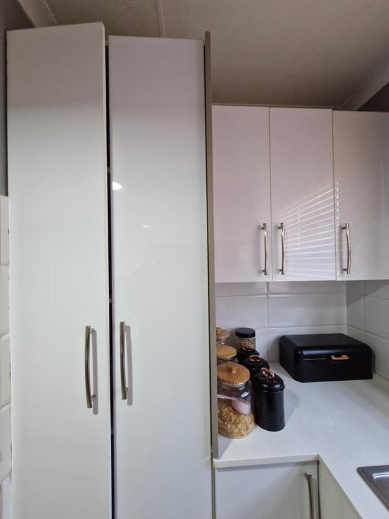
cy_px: 260
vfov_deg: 106.2
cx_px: 194
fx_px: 195
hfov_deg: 89.9
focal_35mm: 13
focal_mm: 1.74
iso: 400
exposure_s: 1/33
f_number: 2.2
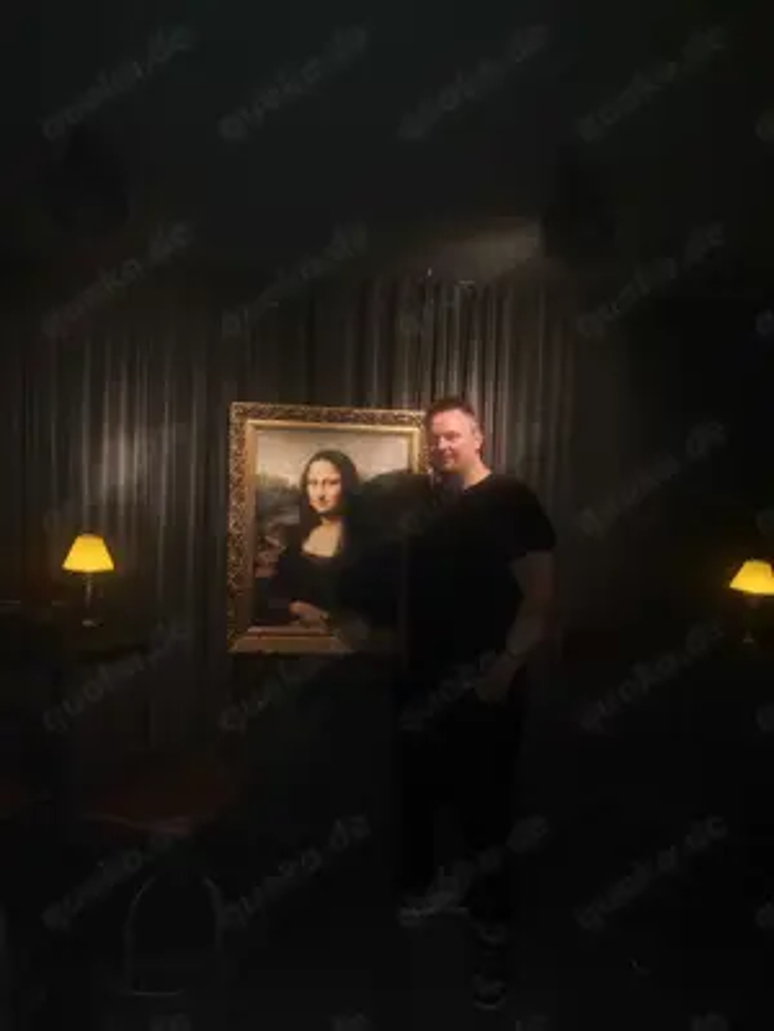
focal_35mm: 23
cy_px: 516
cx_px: 387
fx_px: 686
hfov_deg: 58.9
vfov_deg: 73.9
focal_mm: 6.57
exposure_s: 1/20
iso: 3200
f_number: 1.6
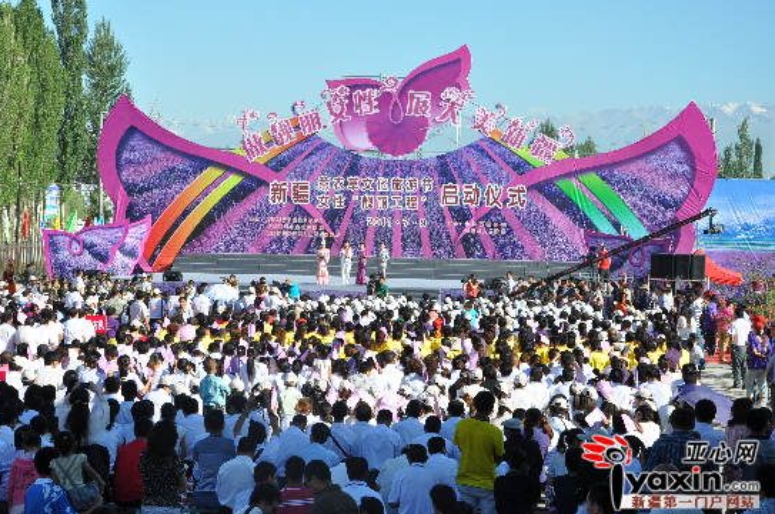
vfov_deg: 17.2
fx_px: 1698
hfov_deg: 25.7
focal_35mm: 79
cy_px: 259
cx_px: 384
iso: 200
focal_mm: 52
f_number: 9
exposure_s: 1/320
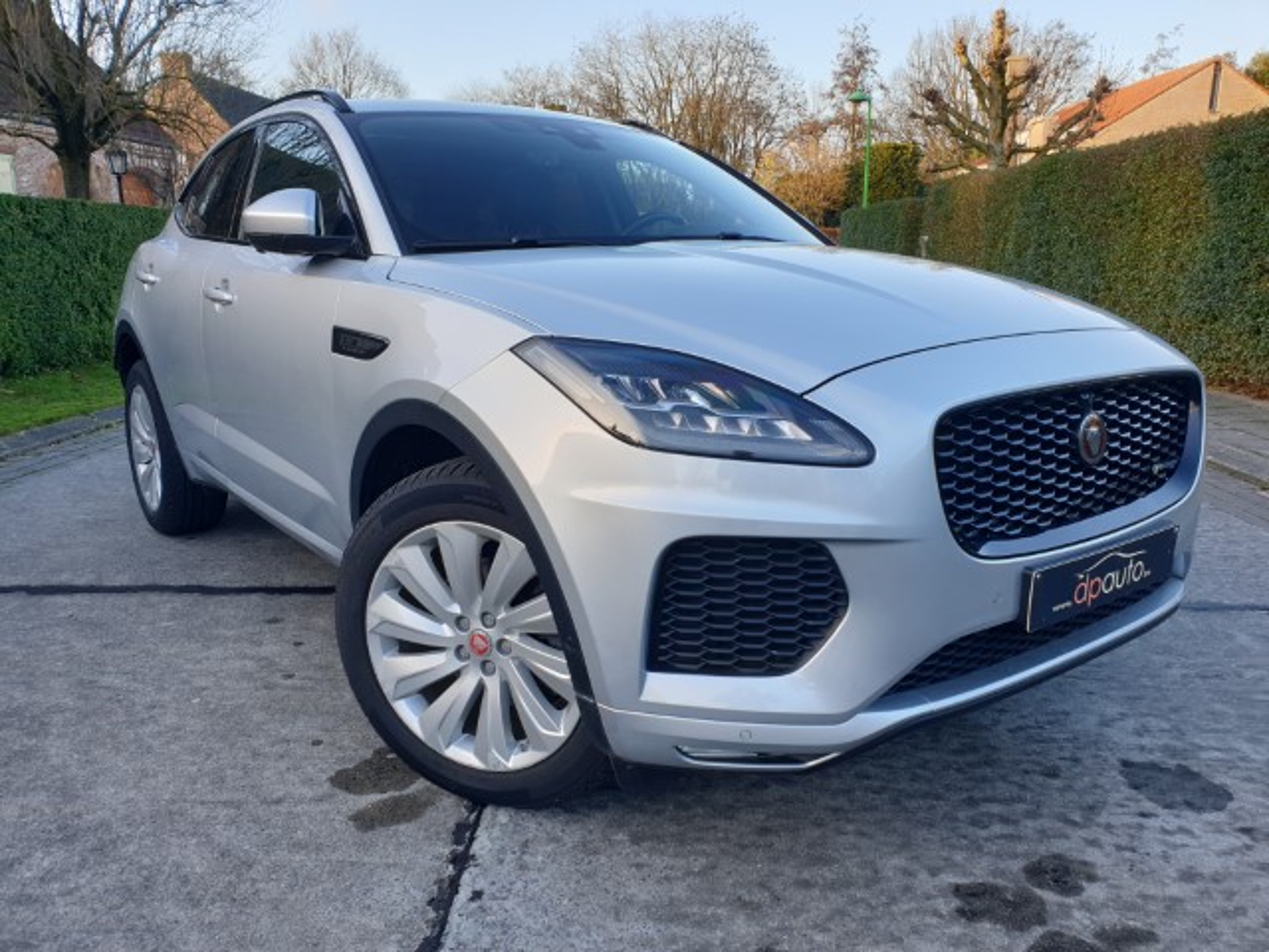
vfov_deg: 53.1
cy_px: 476
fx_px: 953
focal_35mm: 26
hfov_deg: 67.3
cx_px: 634
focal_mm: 4.3
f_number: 2.4
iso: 50
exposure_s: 1/166
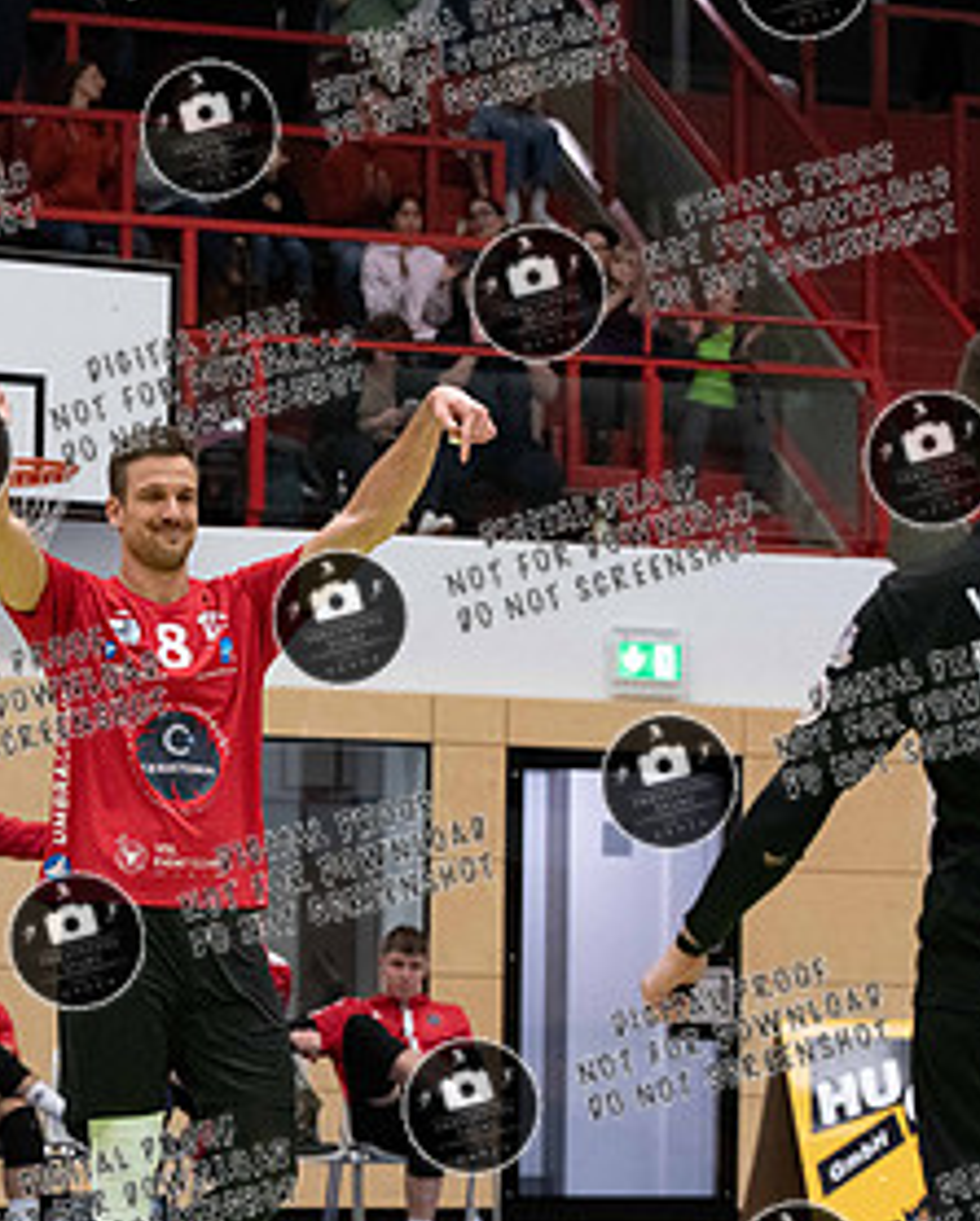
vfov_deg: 14.0
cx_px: 35
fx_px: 4959
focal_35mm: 137
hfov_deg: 11.2
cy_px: 670
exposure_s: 1/1000
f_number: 3.5
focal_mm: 70
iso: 4000
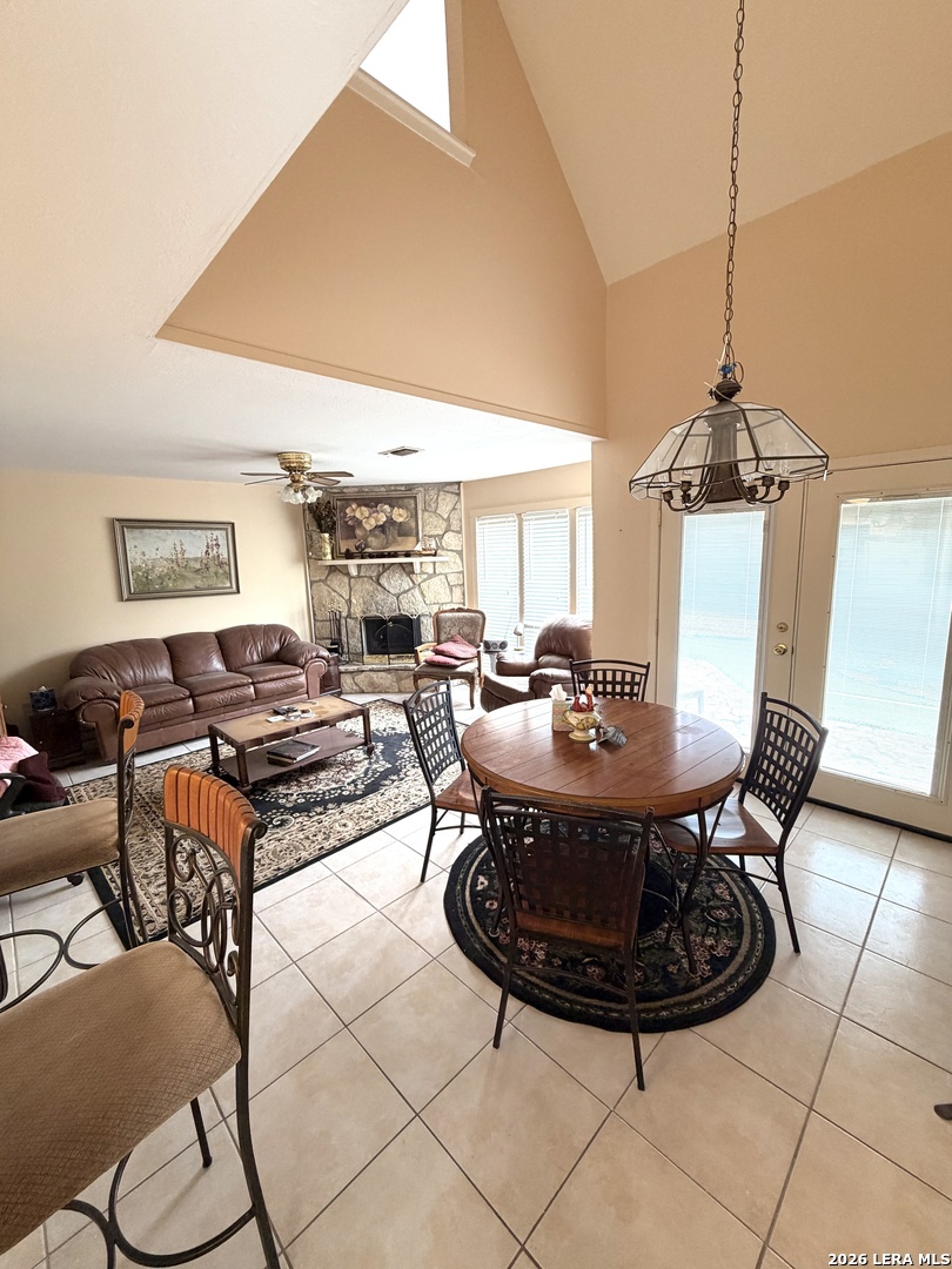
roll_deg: +2.1
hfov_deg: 85.7
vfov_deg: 102.1
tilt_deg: -9.4
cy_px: 634
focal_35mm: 14
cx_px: 476
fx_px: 513
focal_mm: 2.22
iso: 200
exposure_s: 1/60
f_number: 2.2
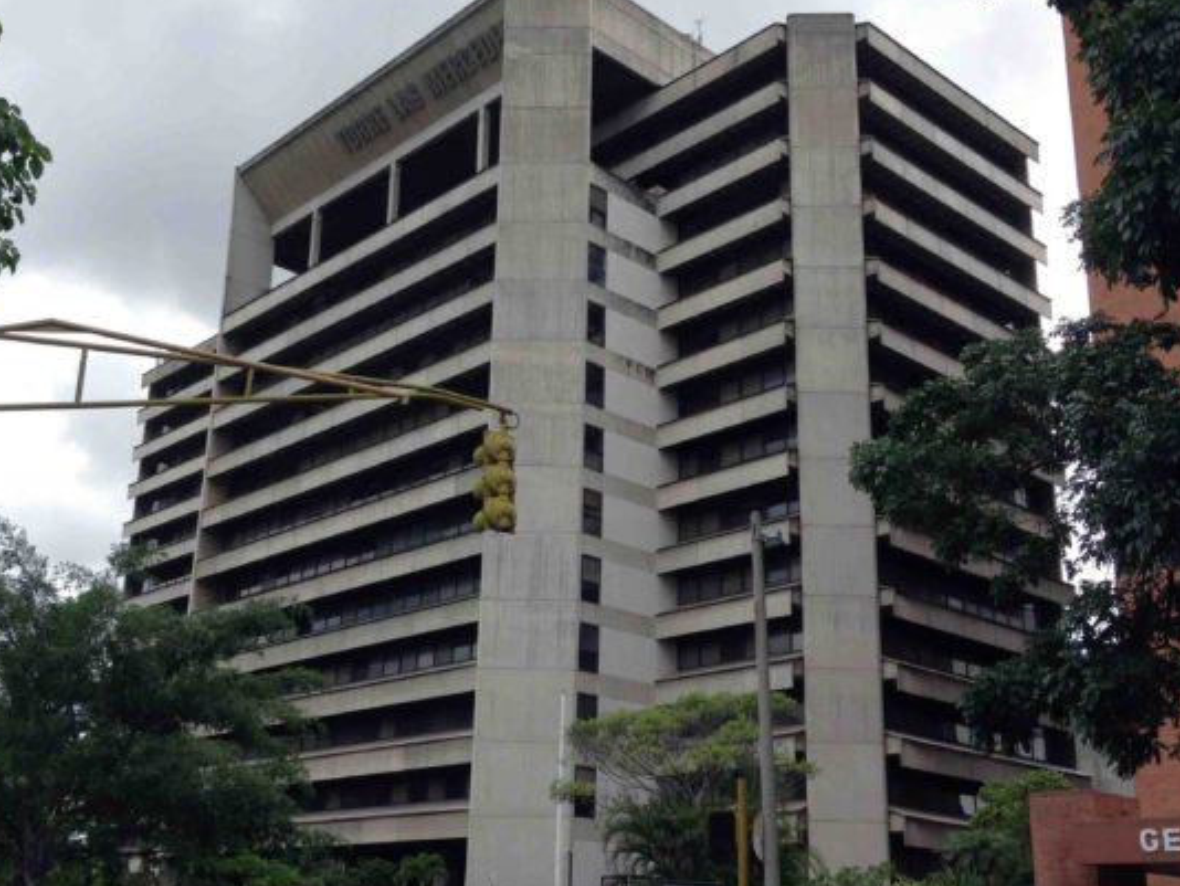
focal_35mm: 43
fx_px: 1466
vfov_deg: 33.6
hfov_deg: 43.8
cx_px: 526
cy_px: 482
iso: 50
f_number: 2.4
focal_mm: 4.13
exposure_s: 1/861
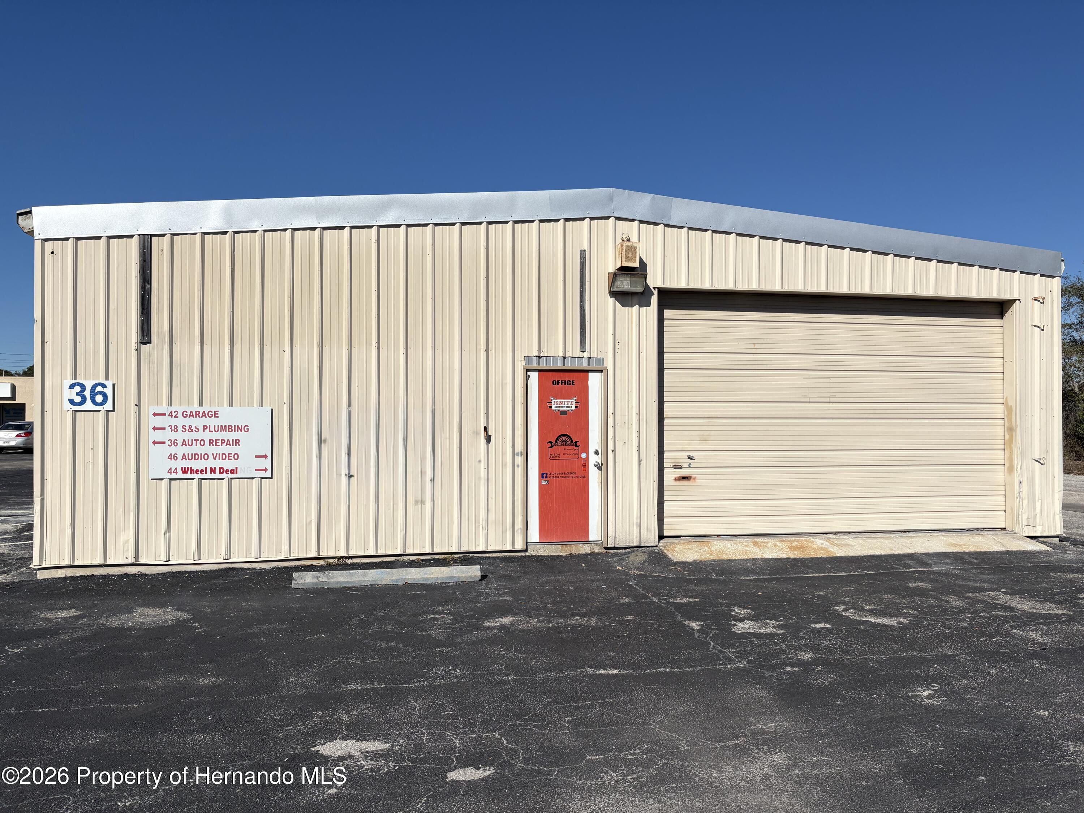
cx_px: 542
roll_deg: +0.6
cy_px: 406
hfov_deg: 67.3
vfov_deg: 53.1
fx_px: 814
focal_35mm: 26
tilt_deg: +1.5
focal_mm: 5.96
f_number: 1.6
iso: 50
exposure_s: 1/10101
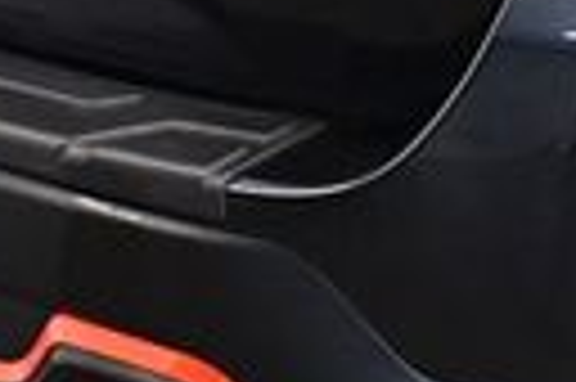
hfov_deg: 11.4
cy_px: -333
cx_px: 297
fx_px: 2876
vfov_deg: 7.4
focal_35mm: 180
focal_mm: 18
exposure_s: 1/125
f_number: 3.5
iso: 1250
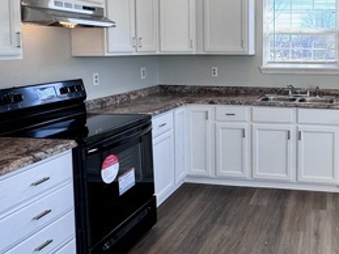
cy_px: 72
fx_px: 352
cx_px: 277
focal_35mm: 36
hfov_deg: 48.2
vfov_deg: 38.9
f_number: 2.2
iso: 64
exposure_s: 1/120
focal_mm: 2.22
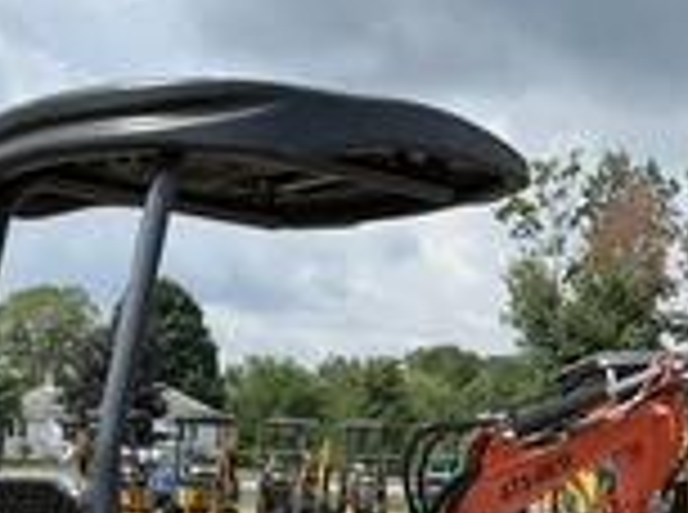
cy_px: 662
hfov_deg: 25.7
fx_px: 1507
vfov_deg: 18.1
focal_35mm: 76
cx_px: 310
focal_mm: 3
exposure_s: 1/1195
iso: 25
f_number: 1.8
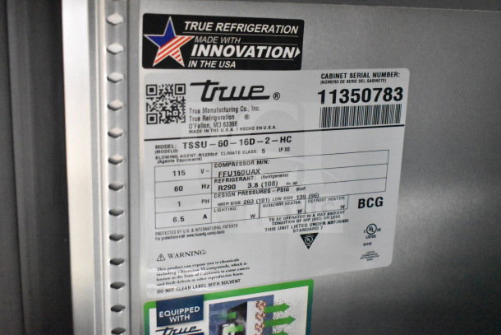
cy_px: 168
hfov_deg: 42.3
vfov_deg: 29.0
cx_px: 250
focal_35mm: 46
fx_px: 647
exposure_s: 1/50
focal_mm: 31
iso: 16000
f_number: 4.2
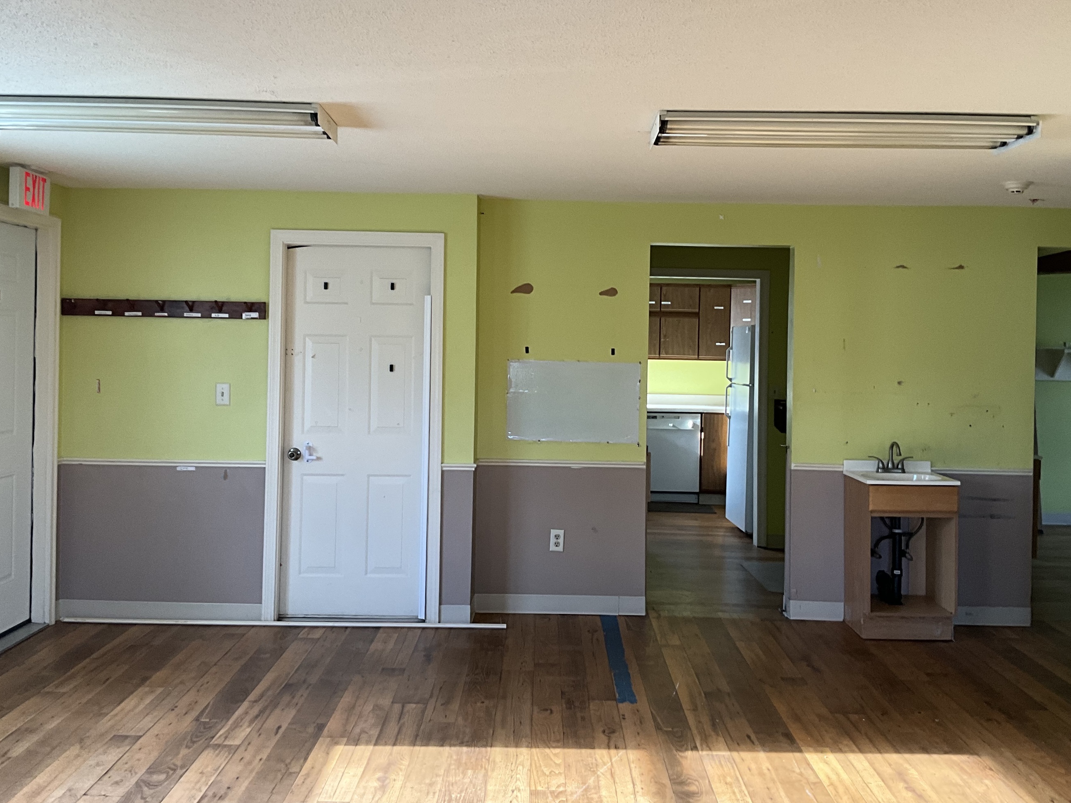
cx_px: 540
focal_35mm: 34
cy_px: 347
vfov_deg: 41.7
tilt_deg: +1.3
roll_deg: -0.7
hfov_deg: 54.0
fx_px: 1052
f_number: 1.8
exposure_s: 1/89
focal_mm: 3
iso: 64
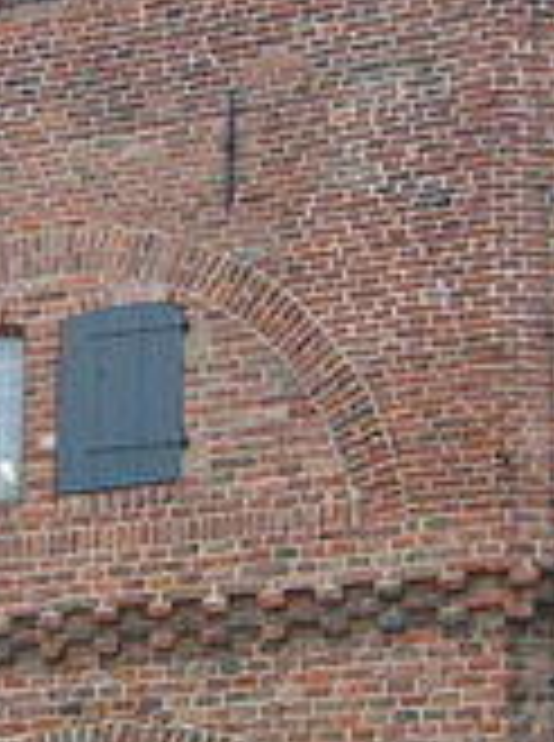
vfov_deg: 15.9
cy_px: 411
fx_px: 2656
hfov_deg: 11.9
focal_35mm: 124
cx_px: 261
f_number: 2.9
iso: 50
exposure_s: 1/79.4
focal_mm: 5.7
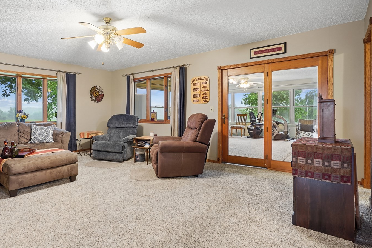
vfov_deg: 61.8
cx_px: 146
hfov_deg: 82.8
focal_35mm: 20
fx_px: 207
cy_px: 112
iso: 400
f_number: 9
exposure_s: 1/4
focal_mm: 16
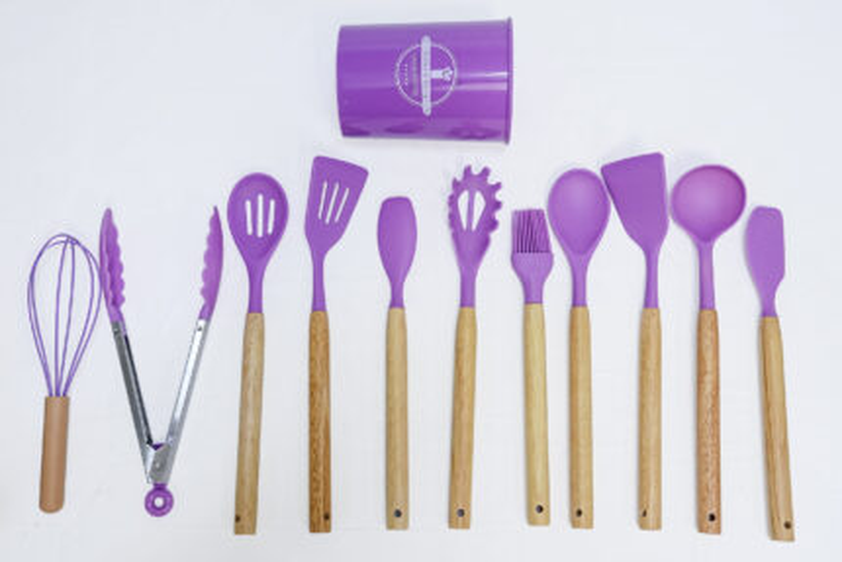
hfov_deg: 47.4
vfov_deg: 32.7
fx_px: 959
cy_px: 281
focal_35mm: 41
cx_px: 421
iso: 4000
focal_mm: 41
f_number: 10
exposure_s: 1/200
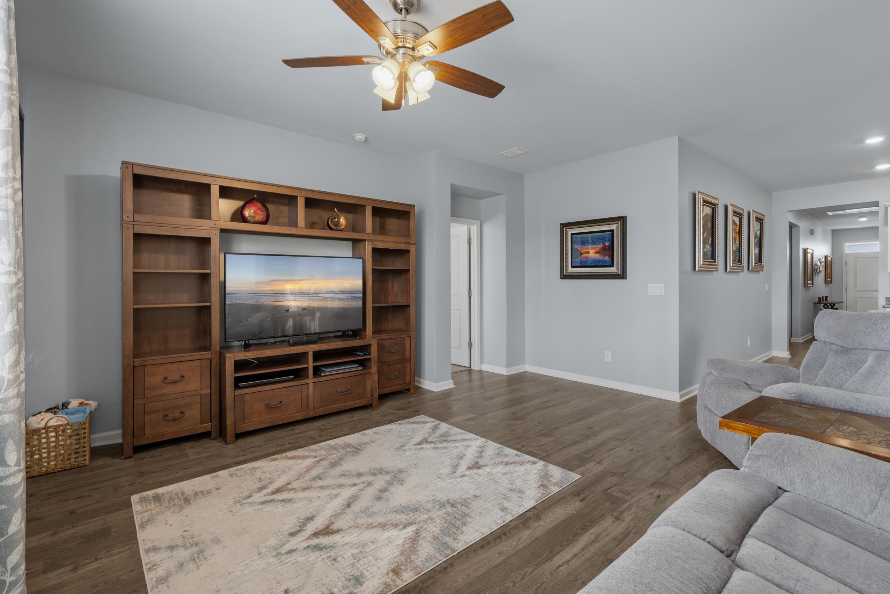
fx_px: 396
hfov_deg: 96.7
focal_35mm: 16
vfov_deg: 73.8
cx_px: 445
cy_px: 297
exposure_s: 1/15
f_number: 8
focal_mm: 16
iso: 800
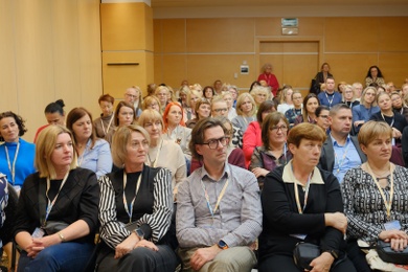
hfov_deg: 47.4
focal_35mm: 41
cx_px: 204
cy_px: 136
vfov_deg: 32.6
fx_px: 465
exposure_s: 1/60
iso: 3200
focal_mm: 27
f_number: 5.6
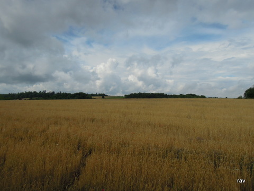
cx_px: 127
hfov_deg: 71.6
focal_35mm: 24
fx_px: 176
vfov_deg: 56.8
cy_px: 96
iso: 160
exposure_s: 1/1250
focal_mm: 4.3
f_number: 5.6
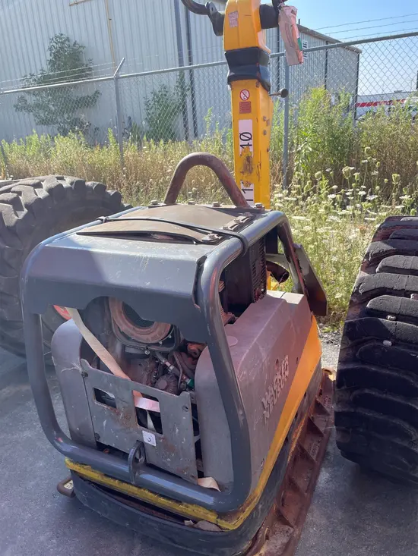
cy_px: 278
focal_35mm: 26
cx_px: 209
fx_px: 418
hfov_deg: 53.1
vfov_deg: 67.3
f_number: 1.6
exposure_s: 1/955
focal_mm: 4.2
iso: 32
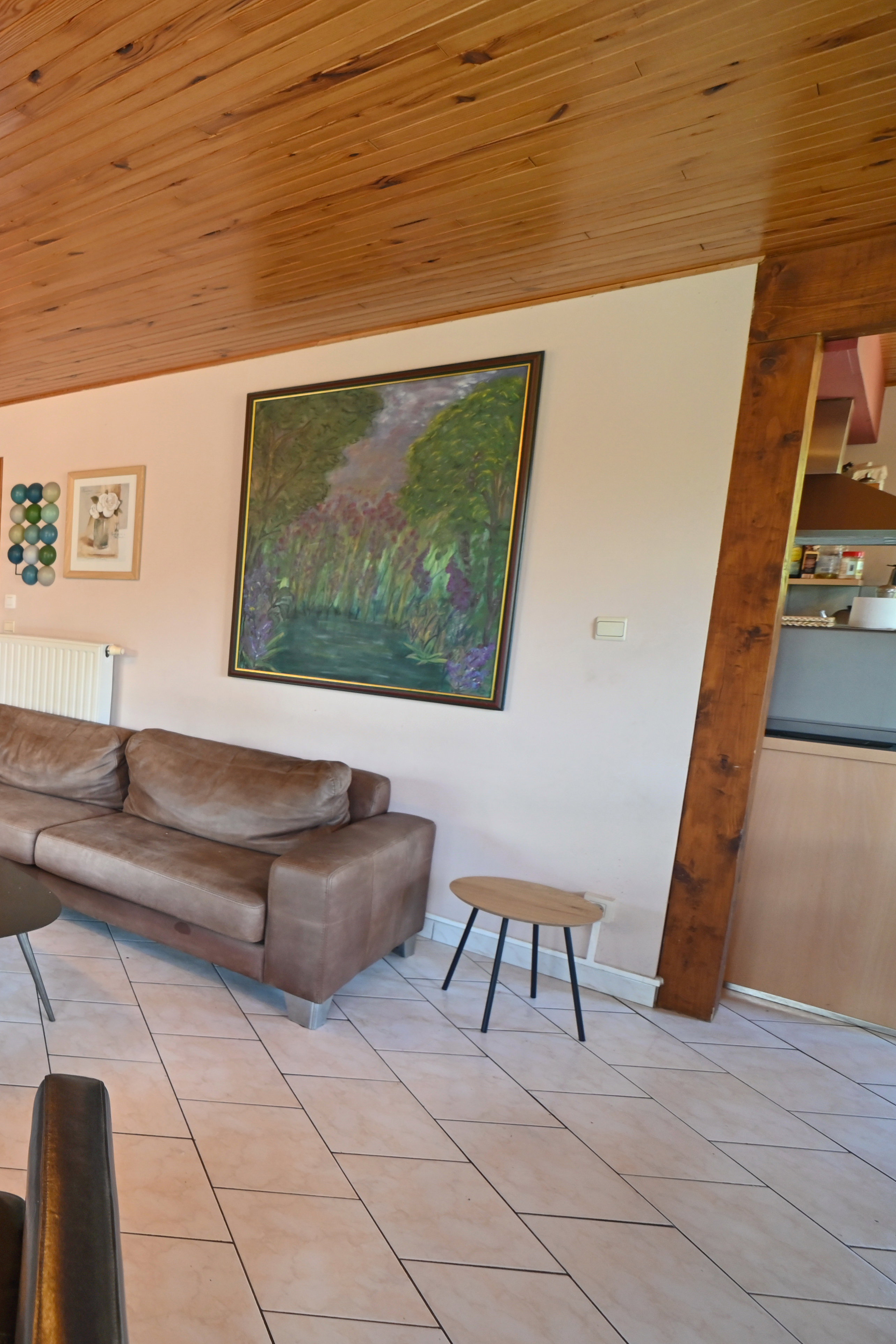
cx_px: -146
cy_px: 663
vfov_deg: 78.6
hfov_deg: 41.7
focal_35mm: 22
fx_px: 821
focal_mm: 14
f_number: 2.8
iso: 900
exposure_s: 1/125
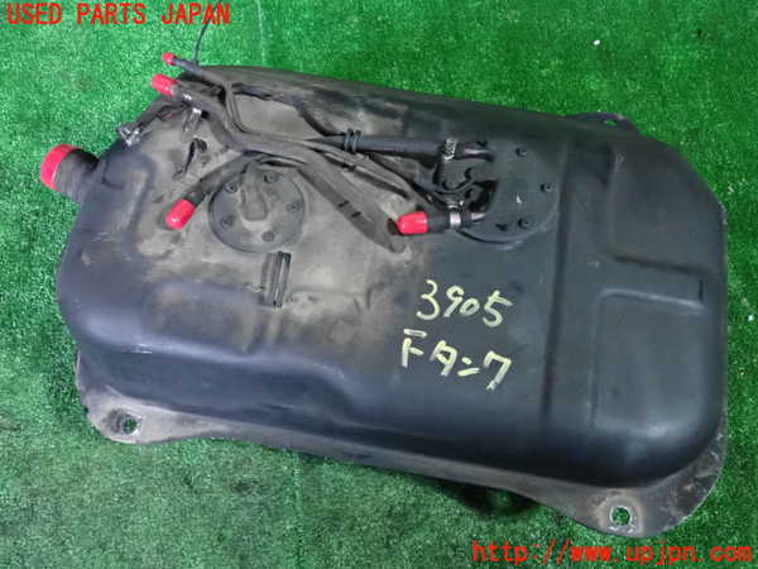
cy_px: 284
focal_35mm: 30
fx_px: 657
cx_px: 379
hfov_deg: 60.0
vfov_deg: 46.8
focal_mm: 5.4
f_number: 2.3
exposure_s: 1/60
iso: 2500
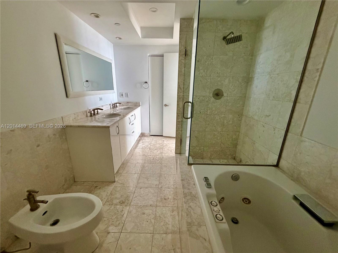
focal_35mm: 14
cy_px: 126
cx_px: 169
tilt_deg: -15.8
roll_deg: -1.0
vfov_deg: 85.7
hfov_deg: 102.1
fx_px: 137
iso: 640
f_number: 2.2
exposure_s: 1/60
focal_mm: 2.22
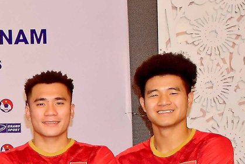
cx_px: -316
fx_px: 1470
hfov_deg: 8.8
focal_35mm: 216
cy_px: 250
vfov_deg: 6.3
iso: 1100
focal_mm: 30
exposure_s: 1/180
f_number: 4
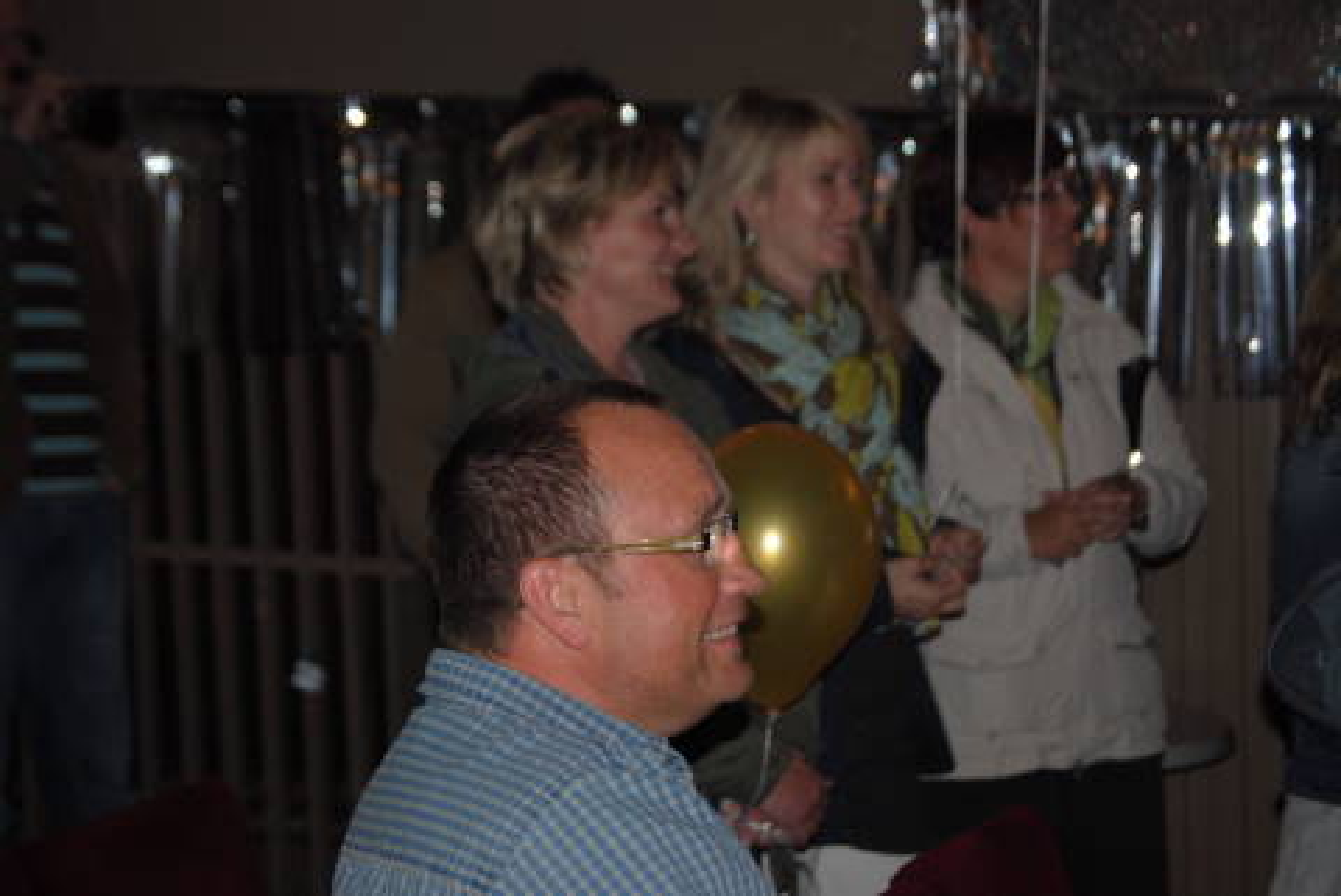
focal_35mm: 82
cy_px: 448
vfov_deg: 16.6
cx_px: 670
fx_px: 3076
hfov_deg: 24.6
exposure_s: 1/60
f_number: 4
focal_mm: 55
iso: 200
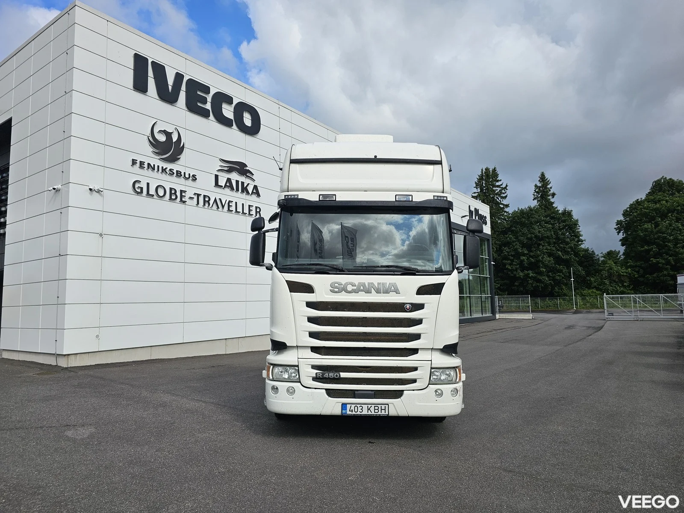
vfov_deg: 58.9
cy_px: 256
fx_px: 454
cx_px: 342
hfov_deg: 73.9
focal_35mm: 23
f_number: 1.7
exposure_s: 1/1488
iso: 16
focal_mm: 6.3
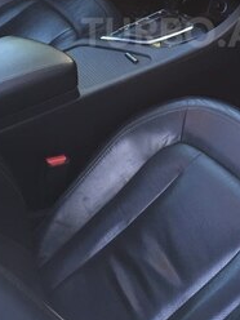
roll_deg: +8.7
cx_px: 181
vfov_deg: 31.7
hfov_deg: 24.9
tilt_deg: -35.3
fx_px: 536
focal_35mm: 58
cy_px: 32
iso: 50
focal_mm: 4.15
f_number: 2.2
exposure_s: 1/33
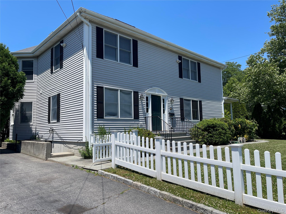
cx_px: 143
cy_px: 107
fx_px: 207
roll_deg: +0.2
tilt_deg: +5.1
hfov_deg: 69.4
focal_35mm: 25
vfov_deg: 54.9
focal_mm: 5.1
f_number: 1.6
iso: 32
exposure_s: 1/4202
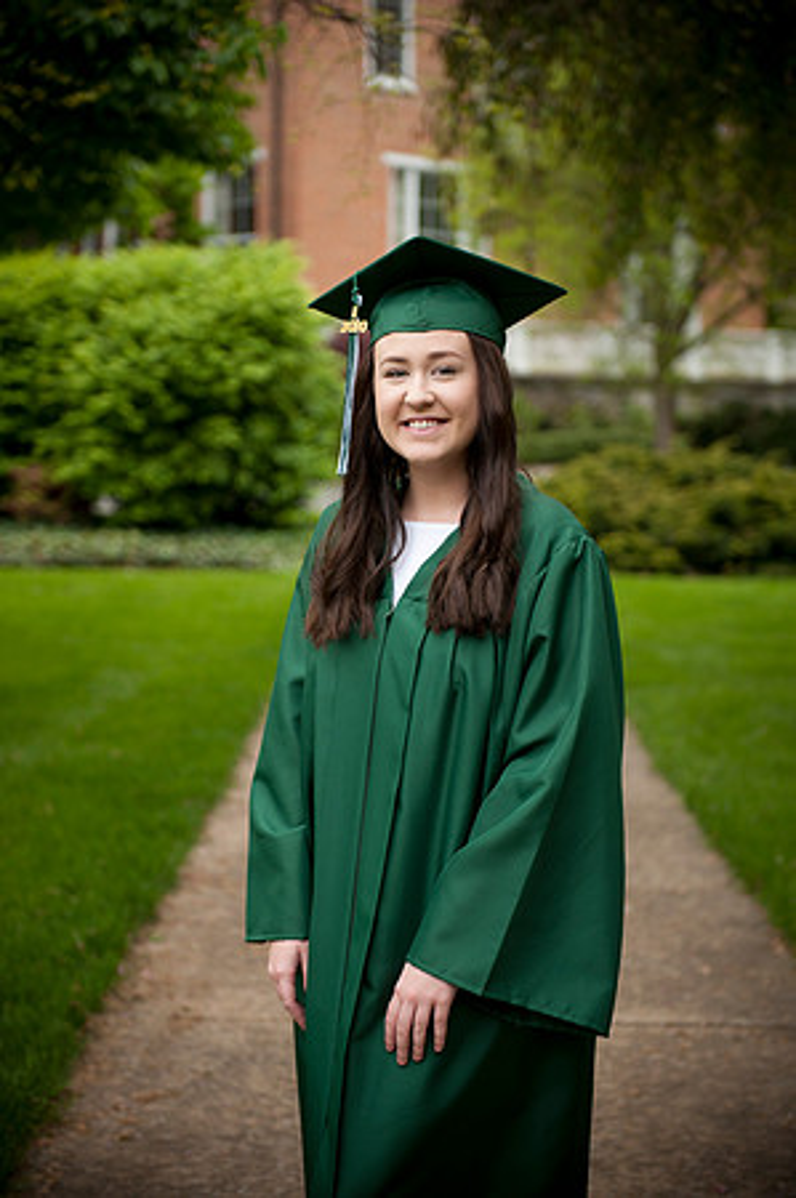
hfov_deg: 19.4
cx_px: 398
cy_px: 599
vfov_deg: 28.9
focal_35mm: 70
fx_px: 2327
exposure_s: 1/100
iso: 160
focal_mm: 70
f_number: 3.2
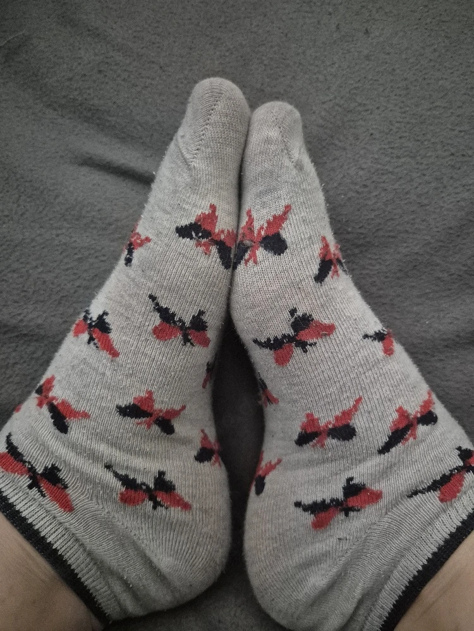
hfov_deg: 58.9
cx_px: 237
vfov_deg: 73.9
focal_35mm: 23
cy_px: 316
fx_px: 420
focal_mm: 5.4
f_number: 1.8
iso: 1600
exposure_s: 1/25
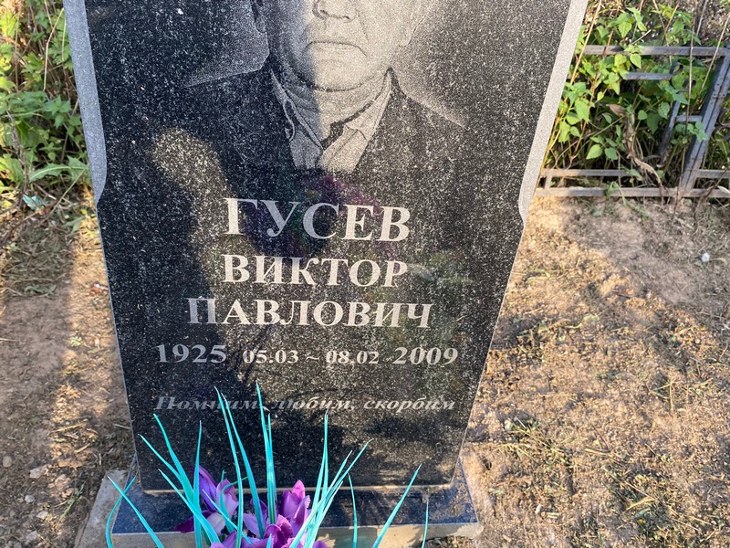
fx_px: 548
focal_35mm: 26
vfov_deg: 53.1
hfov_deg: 67.3
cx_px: 365
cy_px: 274
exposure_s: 1/296
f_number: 1.8
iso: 32
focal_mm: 4.25
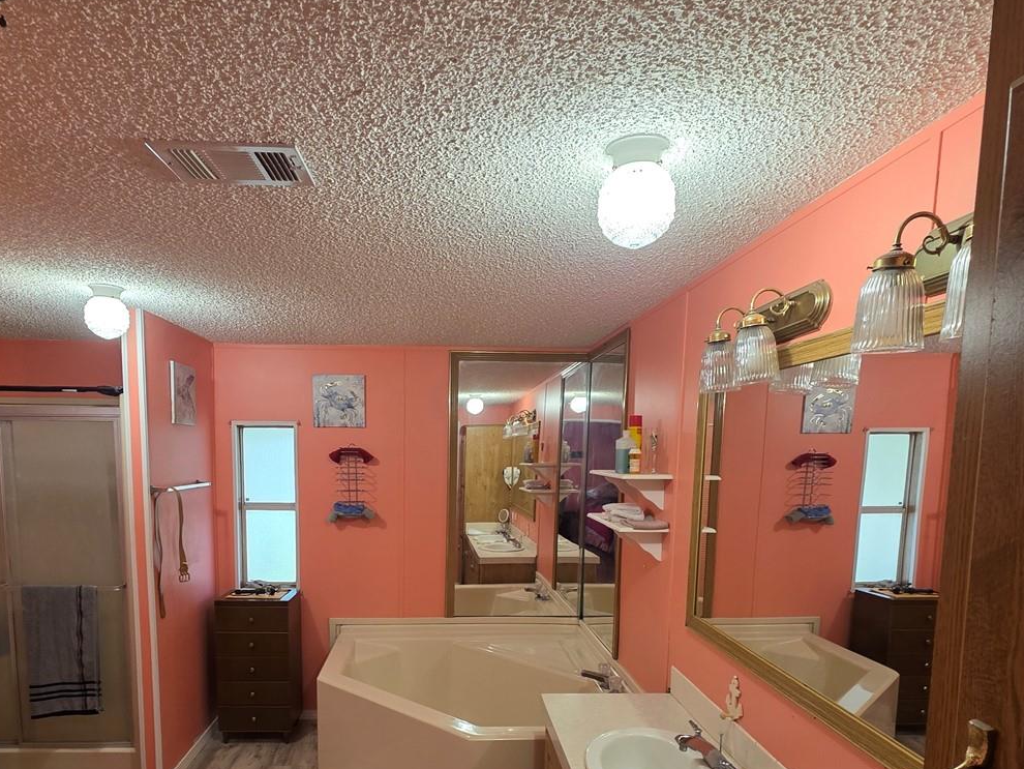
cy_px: 527
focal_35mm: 21
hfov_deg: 78.8
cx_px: 470
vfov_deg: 61.6
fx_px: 621
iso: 160
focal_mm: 2.2
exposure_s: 1/60
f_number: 1.9
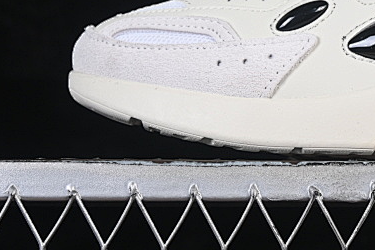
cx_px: 455
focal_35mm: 216
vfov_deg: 6.3
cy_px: -62
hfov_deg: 9.4
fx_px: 2250
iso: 160
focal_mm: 50
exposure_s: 1/80
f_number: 8
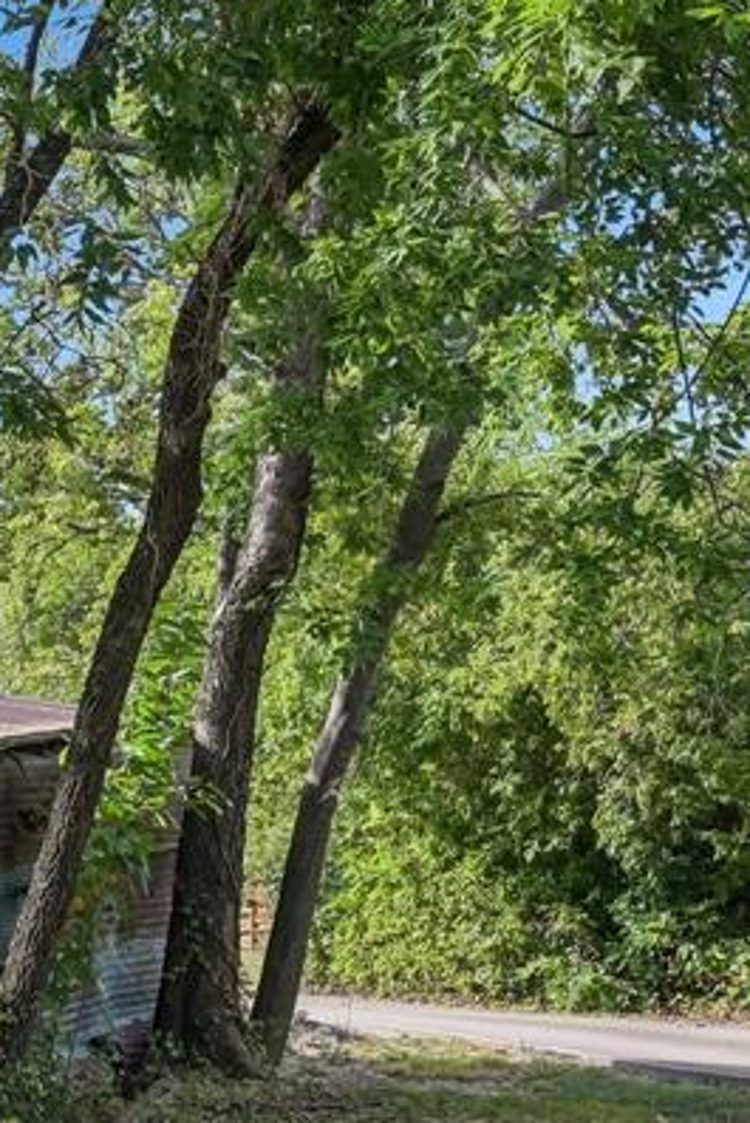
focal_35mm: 67
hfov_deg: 17.0
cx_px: -575
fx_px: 2092
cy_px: 888
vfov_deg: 29.4
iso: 400
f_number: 8
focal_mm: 26
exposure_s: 1/400
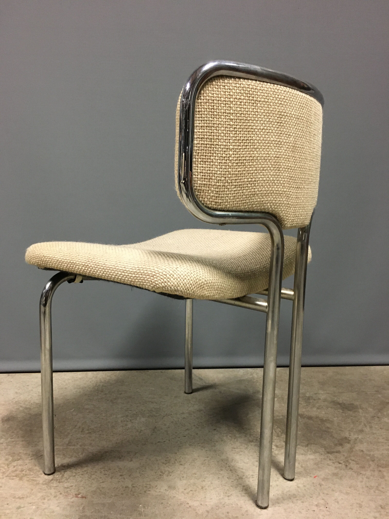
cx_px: 194
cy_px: 260
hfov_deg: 48.2
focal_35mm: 29
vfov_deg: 61.7
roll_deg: -0.2
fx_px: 435
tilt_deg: -9.8
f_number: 2.2
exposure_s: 1/17
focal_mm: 4.15
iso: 200
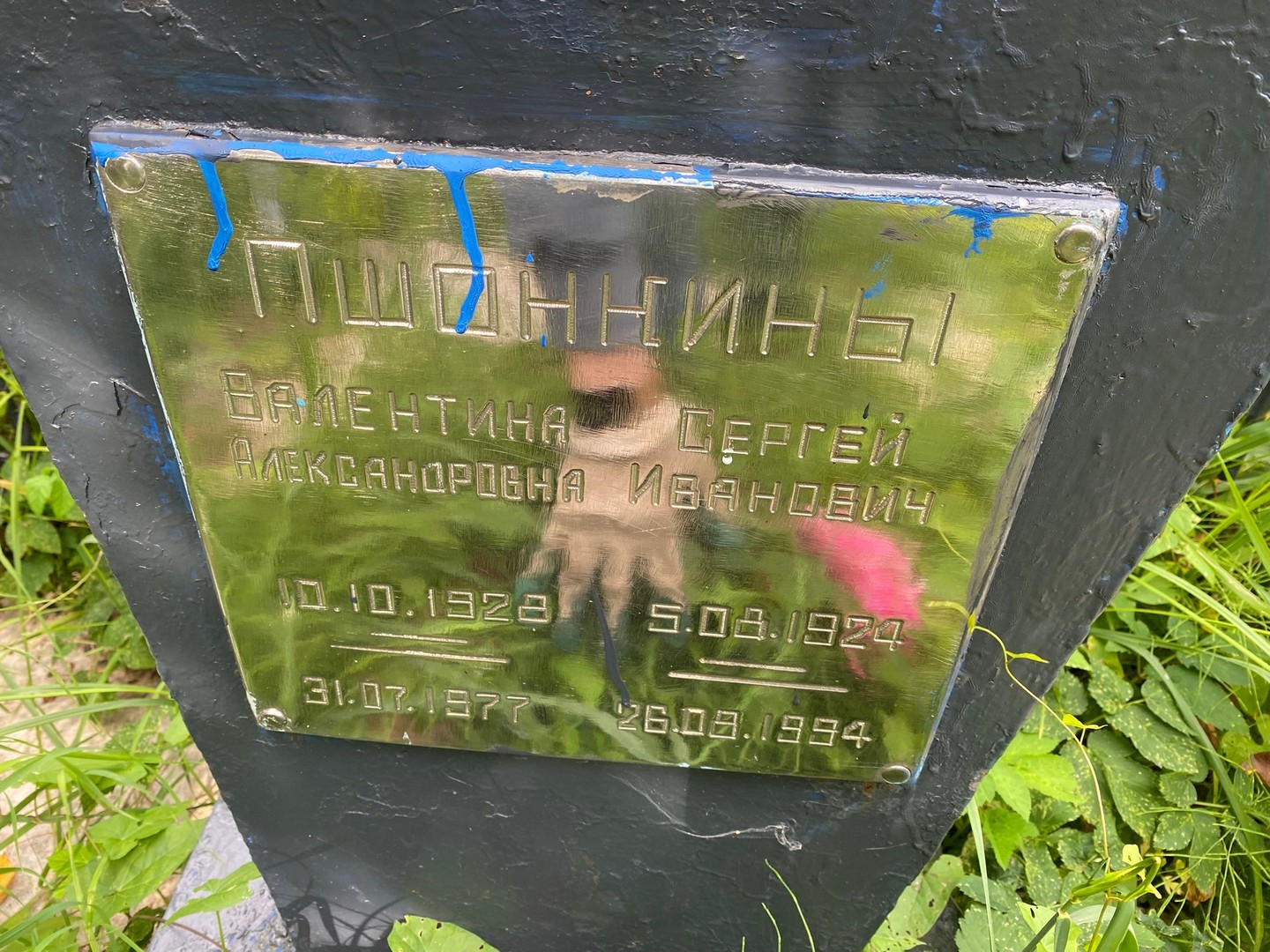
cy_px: 476
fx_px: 954
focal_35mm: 26
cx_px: 635
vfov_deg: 53.1
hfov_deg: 67.3
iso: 64
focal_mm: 4.25
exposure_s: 1/122
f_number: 1.8
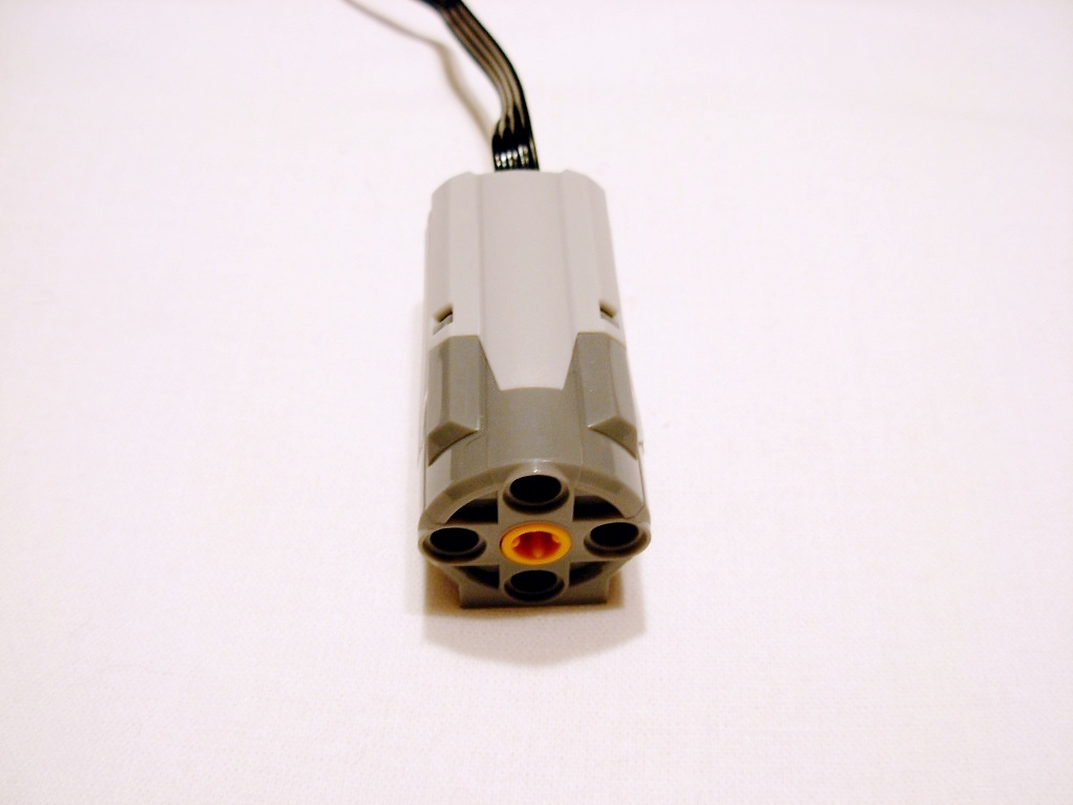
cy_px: 402
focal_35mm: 38
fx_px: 1178
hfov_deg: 49.0
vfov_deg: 37.7
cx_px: 536
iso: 79
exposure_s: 1/8.2
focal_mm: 6.3
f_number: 2.9
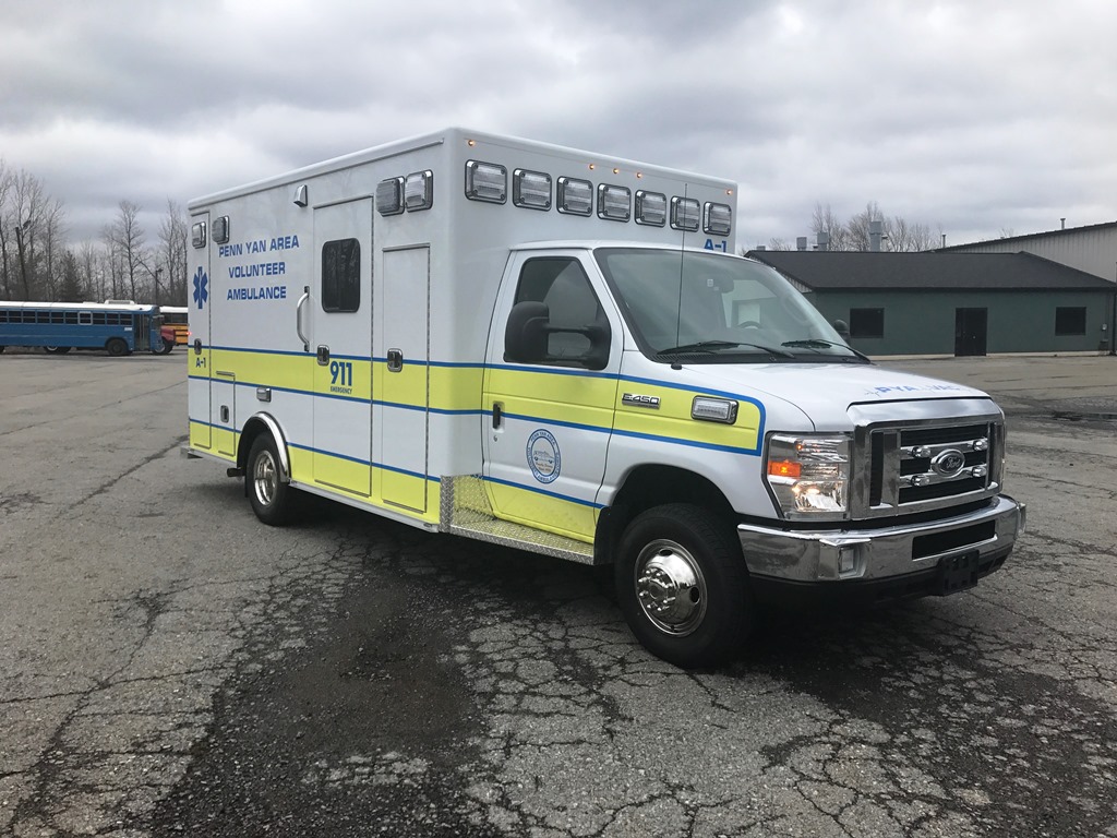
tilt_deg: -3.6
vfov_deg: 49.7
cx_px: 558
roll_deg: +0.7
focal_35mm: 28
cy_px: 419
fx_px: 904
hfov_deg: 63.4
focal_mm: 3.99
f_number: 1.8
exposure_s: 1/584
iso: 20
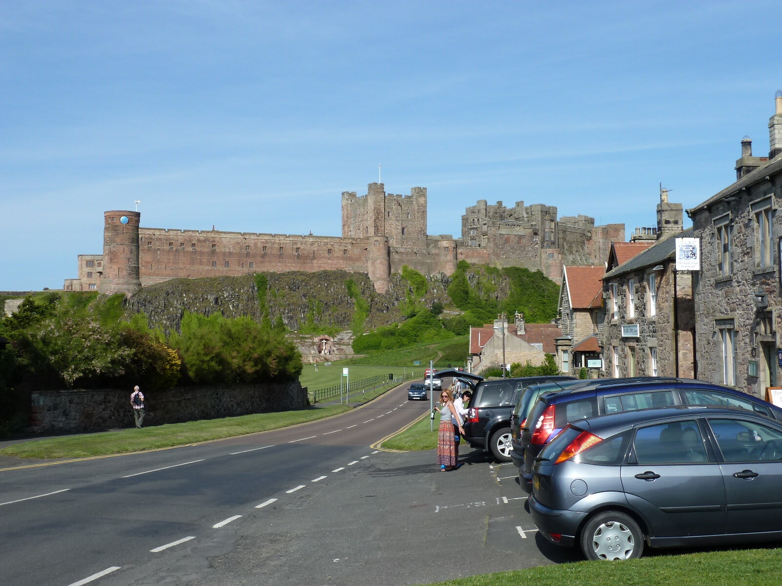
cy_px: 293
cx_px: 391
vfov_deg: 36.0
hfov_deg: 46.8
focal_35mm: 40
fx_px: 904
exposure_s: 1/400
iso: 80
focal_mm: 6.5
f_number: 5
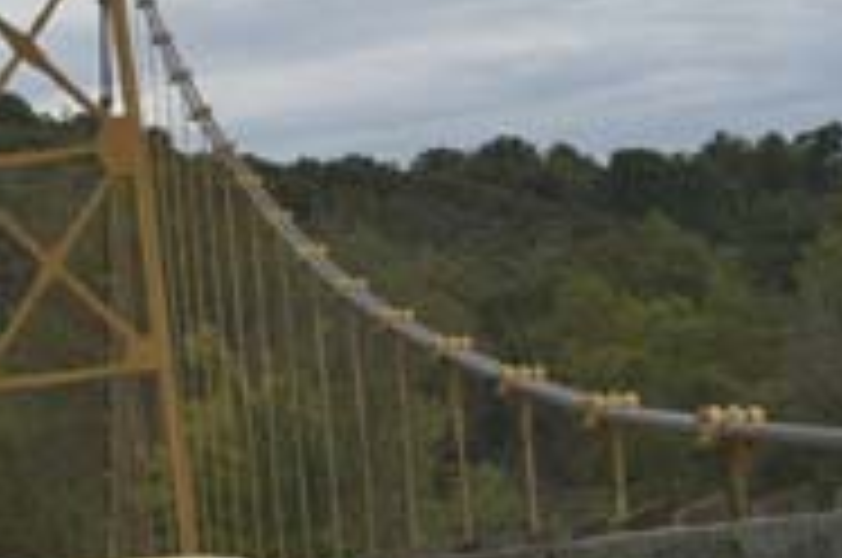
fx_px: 3596
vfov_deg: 8.9
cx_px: 284
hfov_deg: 13.3
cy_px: 306
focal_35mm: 154
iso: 100
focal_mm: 24
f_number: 8
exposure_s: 1/250
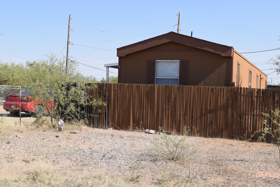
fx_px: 397
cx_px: 140
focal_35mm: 51
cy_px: 94
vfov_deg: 26.5
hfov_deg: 38.9
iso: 100
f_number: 9
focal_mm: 34
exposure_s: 1/200
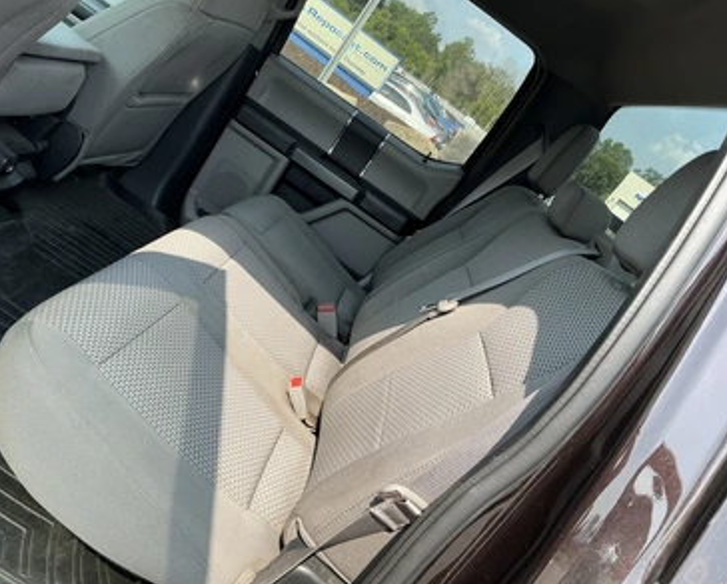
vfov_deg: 48.6
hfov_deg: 58.6
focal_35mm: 30
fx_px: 646
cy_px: 296
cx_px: 334
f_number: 1.8
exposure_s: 1/302
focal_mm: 3
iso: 25
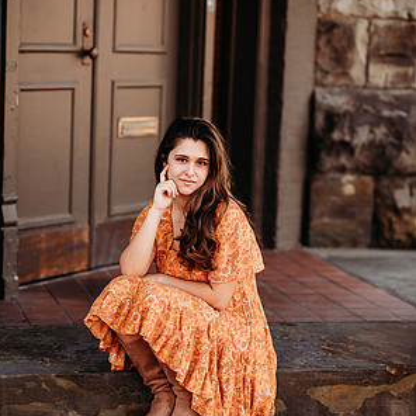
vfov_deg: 15.8
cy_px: 218
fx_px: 1496
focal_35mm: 110
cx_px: 207
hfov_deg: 15.8
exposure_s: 1/500
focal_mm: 85
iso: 160
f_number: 2
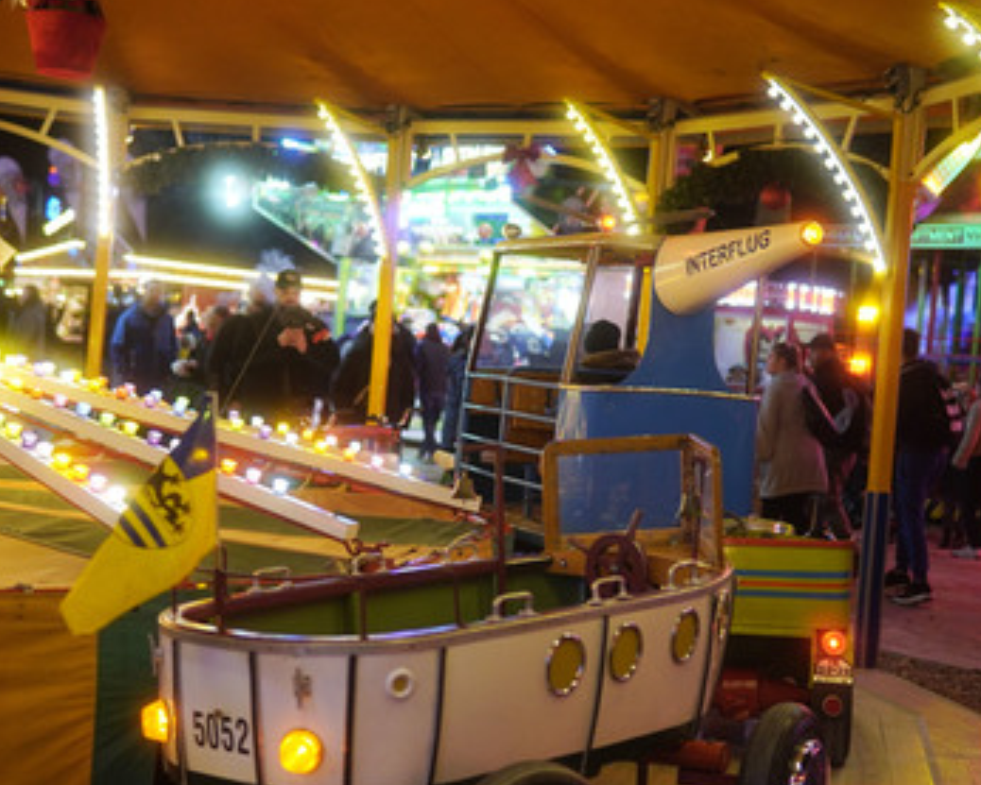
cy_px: 380
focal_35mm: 55
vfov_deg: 27.6
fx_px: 1597
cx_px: 526
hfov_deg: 34.1
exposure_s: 1/250
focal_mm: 30
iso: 640
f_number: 1.4
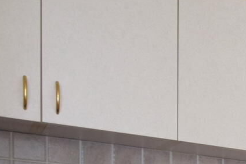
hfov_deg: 16.0
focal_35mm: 85
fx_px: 580
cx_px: 542
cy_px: 272
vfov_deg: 14.5
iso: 400
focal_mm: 10
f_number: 4.5
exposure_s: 1/80
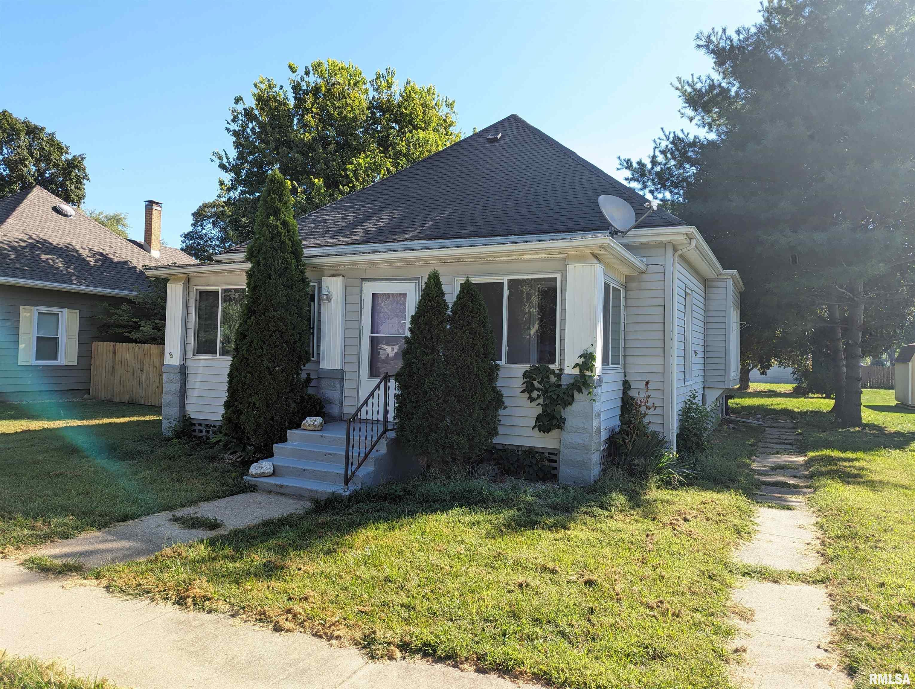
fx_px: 635
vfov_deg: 56.9
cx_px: 458
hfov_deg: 71.5
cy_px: 344
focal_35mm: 24
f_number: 1.85
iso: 44
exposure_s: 1/566
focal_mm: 6.81
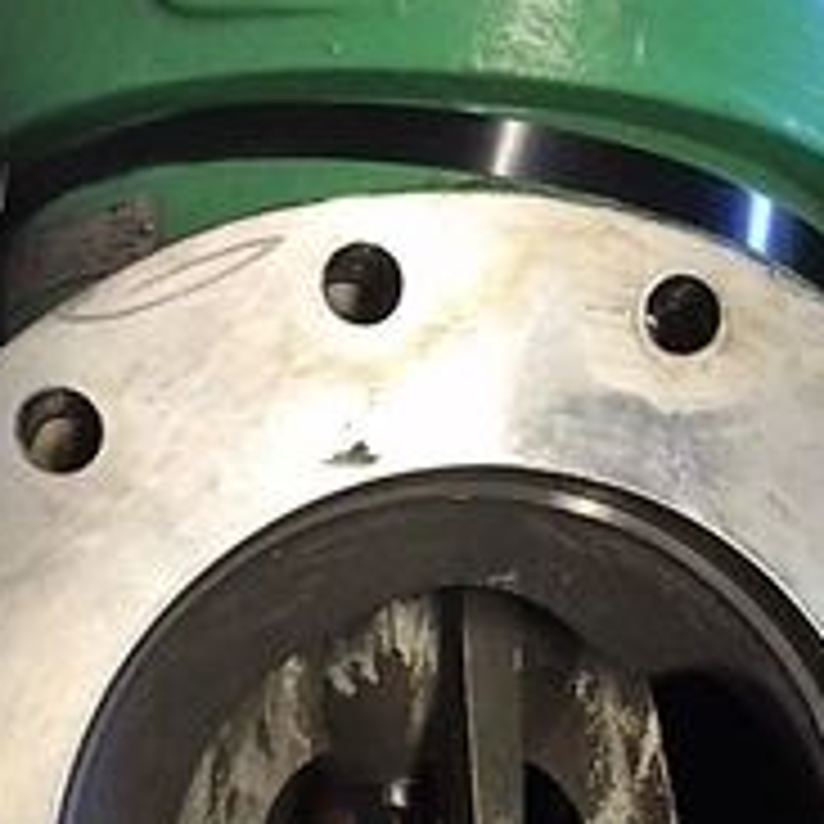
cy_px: 847
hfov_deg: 30.6
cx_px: 432
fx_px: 1508
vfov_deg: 28.4
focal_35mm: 56
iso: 200
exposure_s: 1/30
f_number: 2.2
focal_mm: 4.15
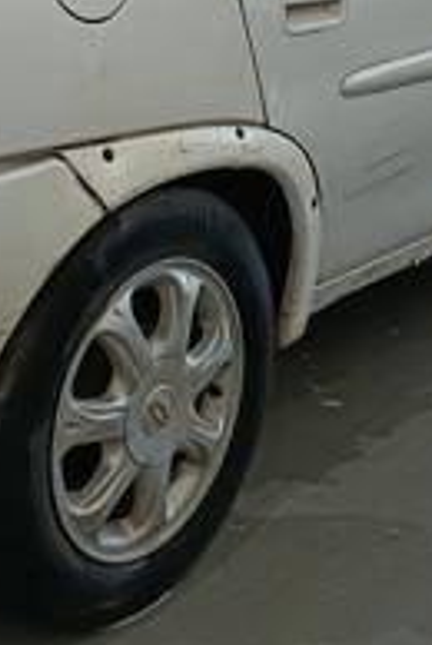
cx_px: 106
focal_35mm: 89
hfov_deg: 15.3
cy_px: 73
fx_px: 1596
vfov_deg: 22.3
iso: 193
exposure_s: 1/120
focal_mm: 4.81
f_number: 1.8
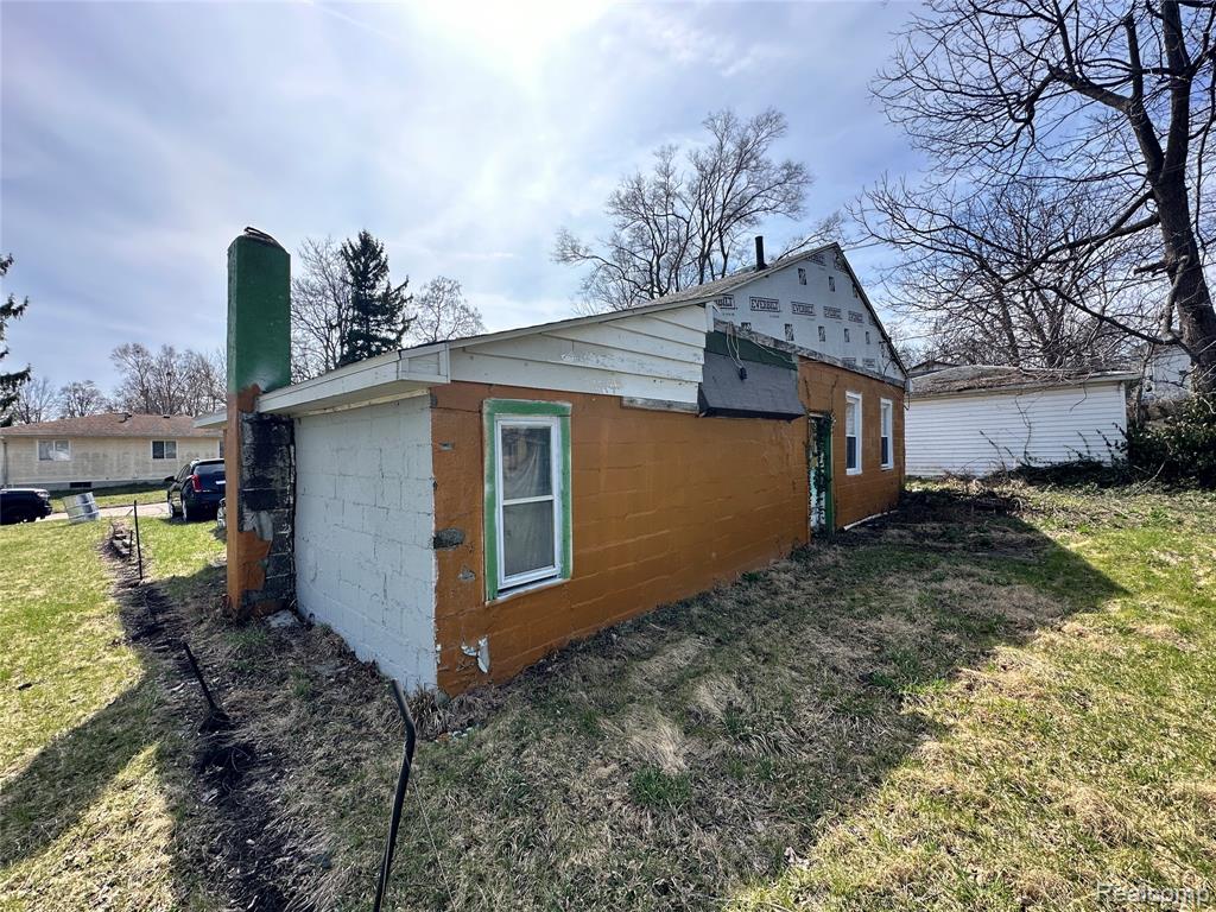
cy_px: 456
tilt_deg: +0.3
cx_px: 608
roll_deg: +1.9
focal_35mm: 14
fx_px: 492
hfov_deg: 102.1
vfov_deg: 85.7
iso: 40
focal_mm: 2.22
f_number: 2.2
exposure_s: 1/754
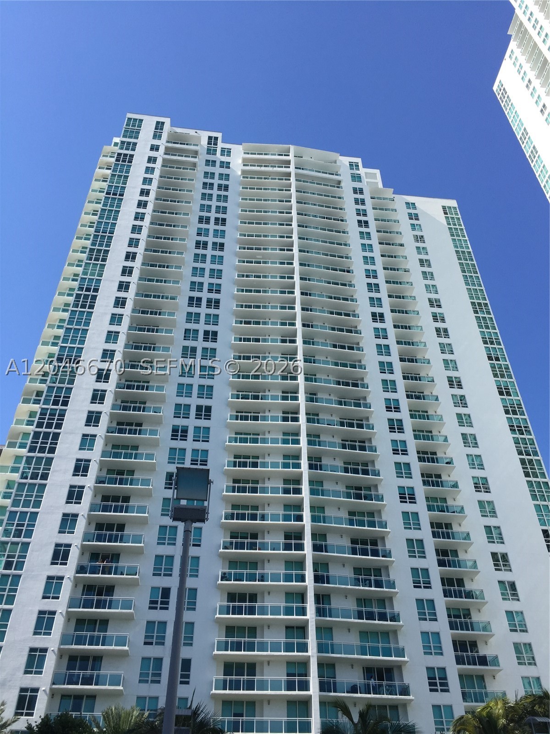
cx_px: 275
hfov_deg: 48.2
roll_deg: +0.4
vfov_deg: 61.7
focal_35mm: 29
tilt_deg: +42.5
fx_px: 614
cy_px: 367
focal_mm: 4.15
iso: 32
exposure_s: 1/1721
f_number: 2.2
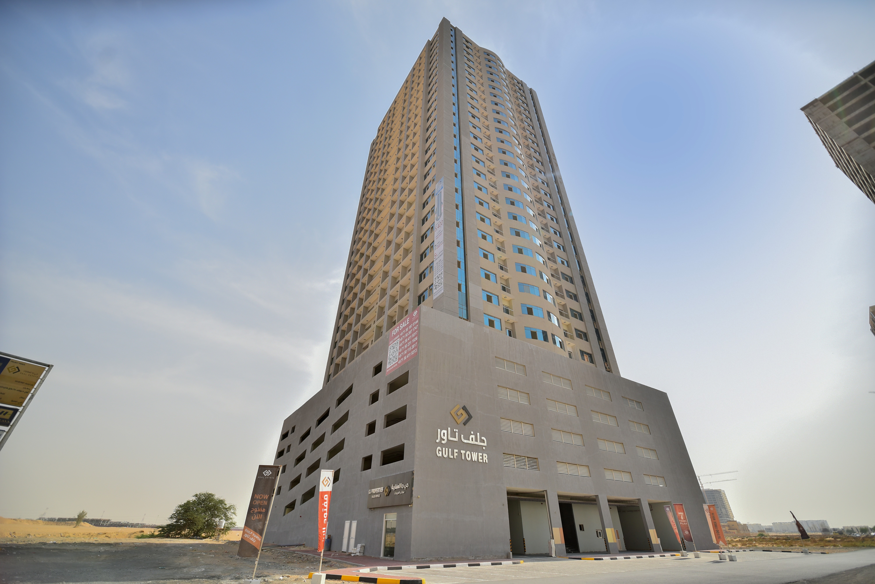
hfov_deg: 104.2
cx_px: 438
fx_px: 340
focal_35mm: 14
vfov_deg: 81.3
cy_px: 292
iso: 200
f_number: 3.2
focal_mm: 14
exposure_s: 1/2000
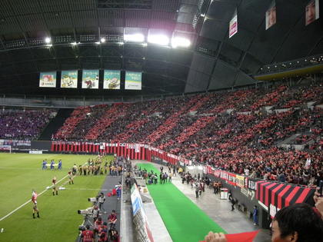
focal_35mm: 35
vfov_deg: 40.7
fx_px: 327
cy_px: 121
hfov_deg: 52.6
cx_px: 162
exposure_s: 1/44.3
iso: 400
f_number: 2.8
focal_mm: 5.7
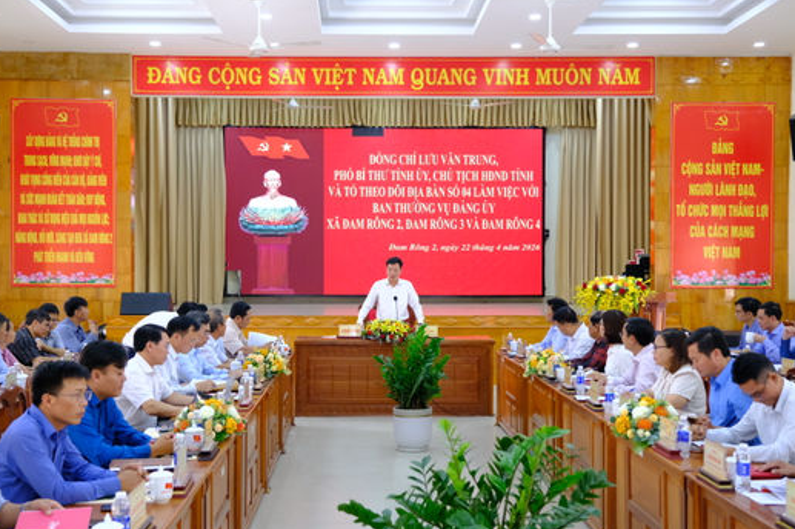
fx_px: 1015
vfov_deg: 29.2
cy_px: 272
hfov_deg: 42.8
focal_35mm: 46
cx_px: 392
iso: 3200
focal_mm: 29.2
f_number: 4
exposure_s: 1/250
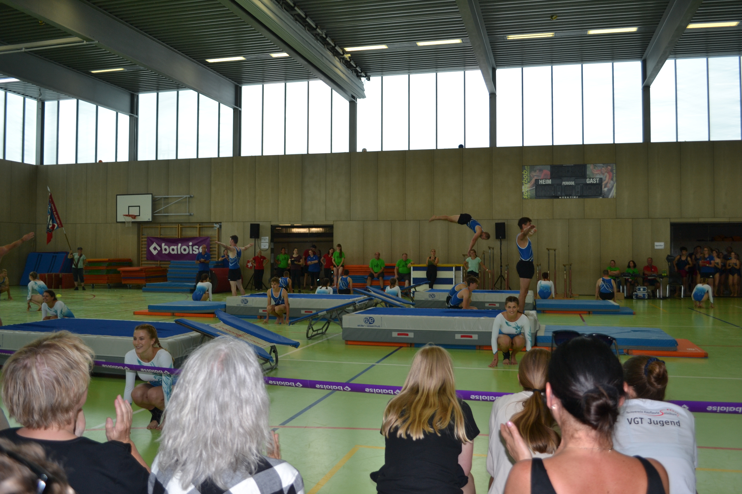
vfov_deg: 43.6
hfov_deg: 61.9
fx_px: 618
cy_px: 247
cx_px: 371
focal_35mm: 30
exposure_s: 1/125
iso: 140
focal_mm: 20
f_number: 4
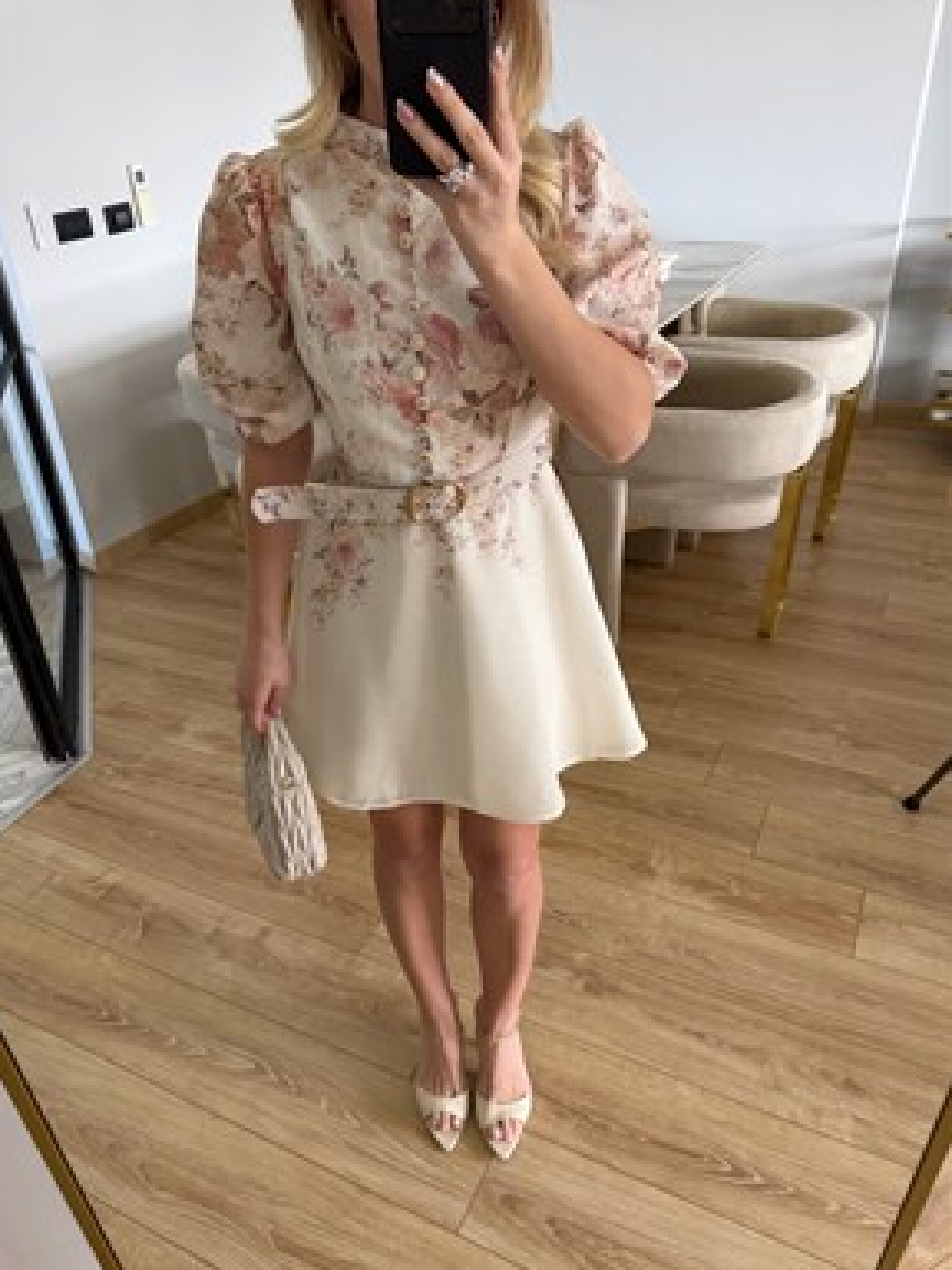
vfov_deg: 69.4
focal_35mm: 25
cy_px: 638
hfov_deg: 54.9
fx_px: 917
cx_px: 459
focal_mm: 6.76
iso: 200
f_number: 1.78
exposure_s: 1/60
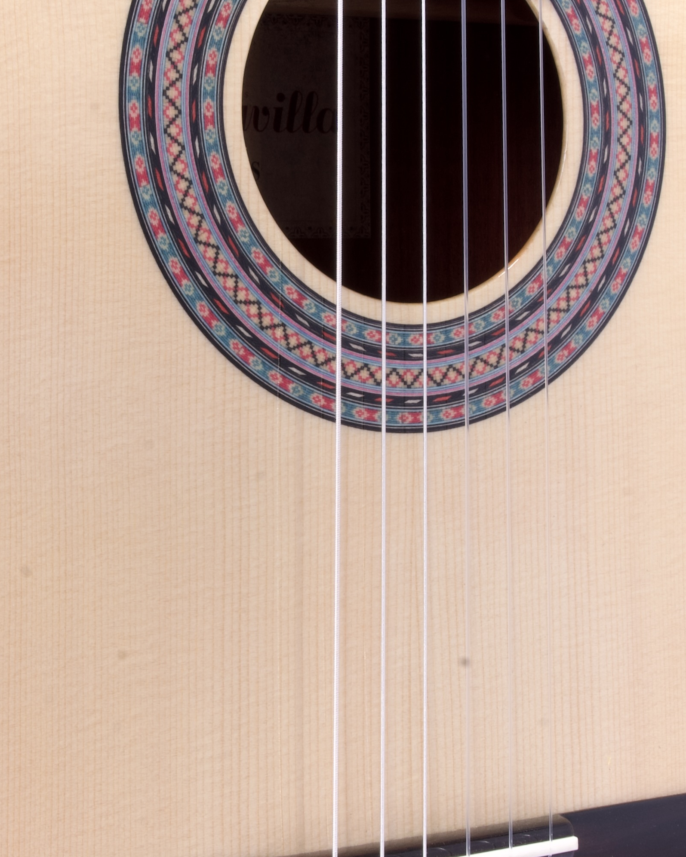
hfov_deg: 21.5
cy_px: 470
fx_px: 1802
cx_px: 262
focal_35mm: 71
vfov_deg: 26.8
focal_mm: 28
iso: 100
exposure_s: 1/50
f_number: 22
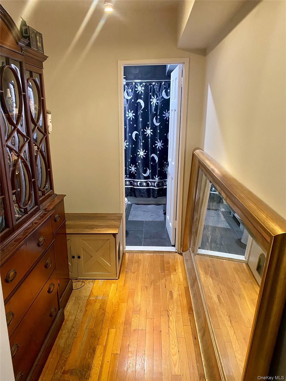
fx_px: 286
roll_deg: -0.3
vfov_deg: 67.3
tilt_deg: -15.2
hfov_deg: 53.1
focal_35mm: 26
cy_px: 190
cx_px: 143
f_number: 1.8
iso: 500
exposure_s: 1/60
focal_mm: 4.25
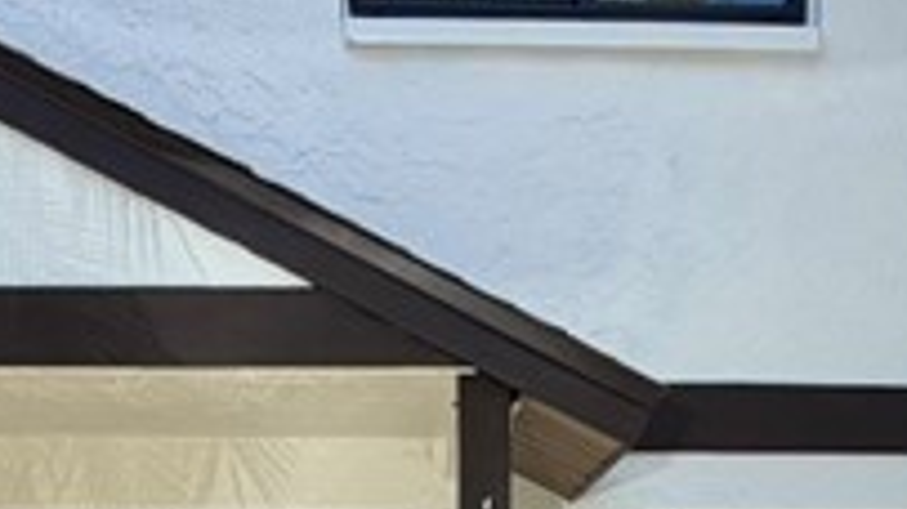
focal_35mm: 77
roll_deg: +0.2
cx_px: 474
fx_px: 1851
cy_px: 902
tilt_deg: -6.1
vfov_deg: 14.0
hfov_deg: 27.5
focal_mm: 2.22
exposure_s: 1/770
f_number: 2.2
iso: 32
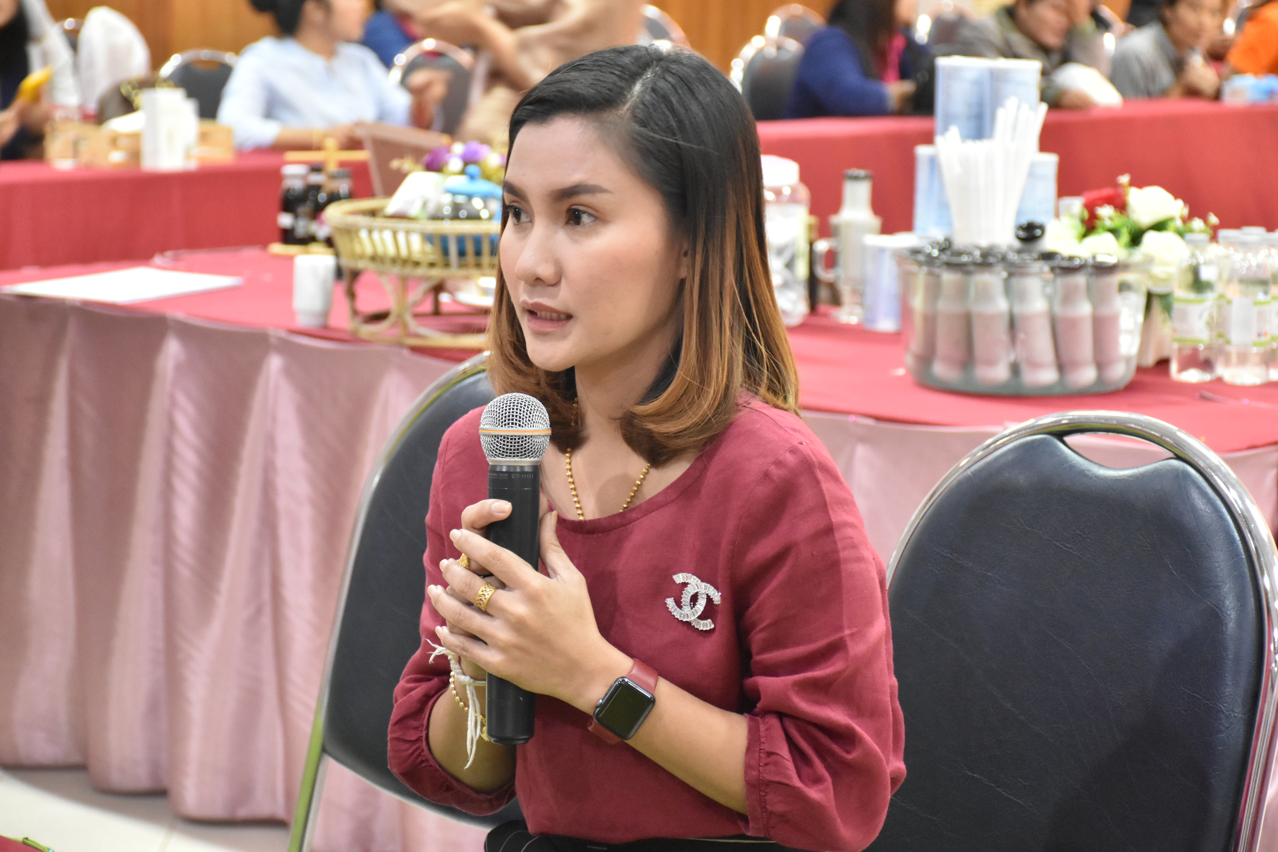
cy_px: 426
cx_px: 639
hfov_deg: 20.6
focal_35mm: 99
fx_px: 3514
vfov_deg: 13.8
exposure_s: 1/20
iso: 2500
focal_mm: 66
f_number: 5
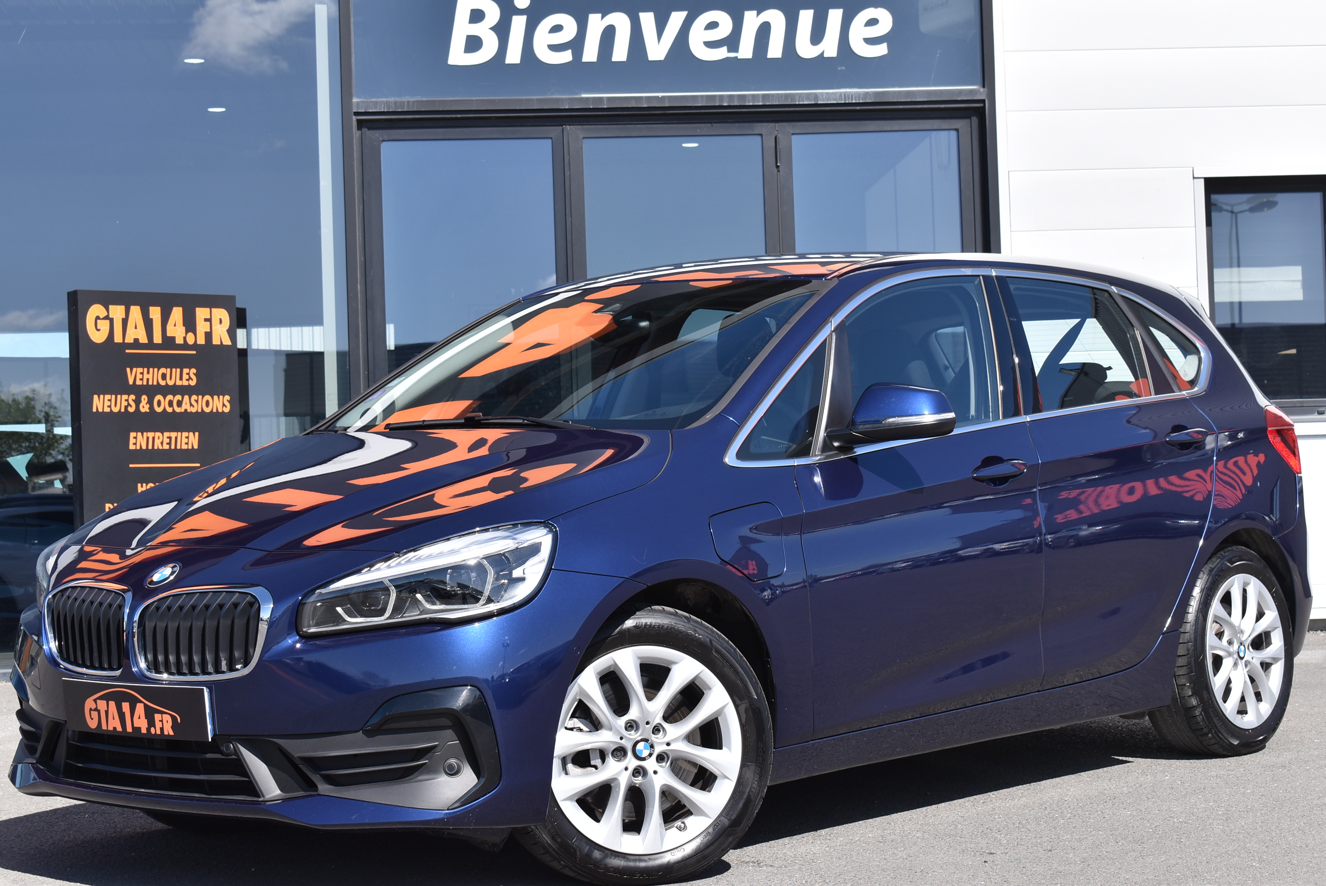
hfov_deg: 28.1
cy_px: 443
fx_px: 2654
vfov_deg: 19.0
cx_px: 663
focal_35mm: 72
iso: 200
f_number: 9
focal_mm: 48
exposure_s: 1/320
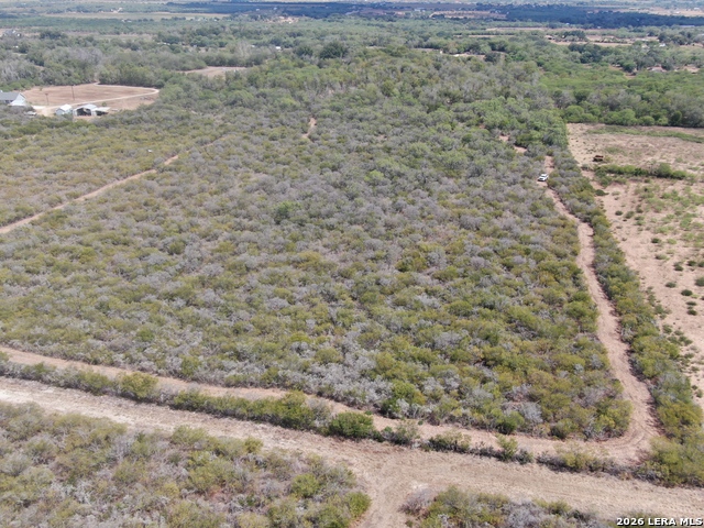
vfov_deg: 42.9
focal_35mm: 33
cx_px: 352
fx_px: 671
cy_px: 264
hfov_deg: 55.4
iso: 100
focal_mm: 5.69
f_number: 3.2
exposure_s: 1/640
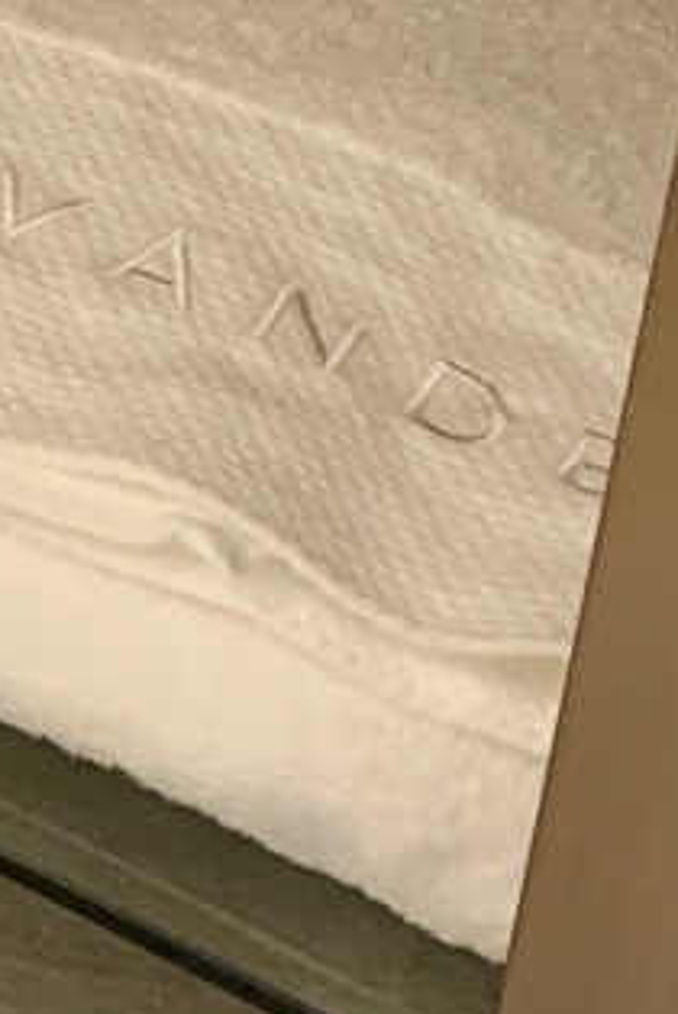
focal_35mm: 143
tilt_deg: -23.9
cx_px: -1535
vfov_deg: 13.5
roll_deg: +2.0
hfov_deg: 7.9
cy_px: -518
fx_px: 4031
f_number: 1.8
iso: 400
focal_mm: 4.25
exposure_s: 1/50
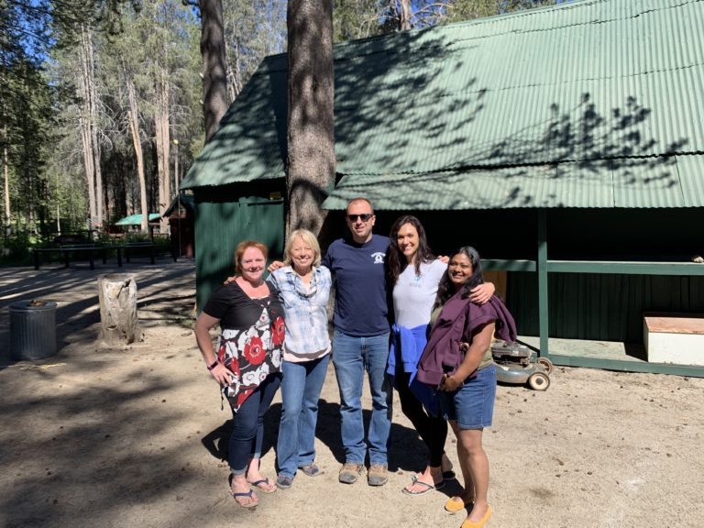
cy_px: 264
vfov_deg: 53.1
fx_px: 529
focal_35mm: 26
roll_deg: +0.8
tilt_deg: -2.2
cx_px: 352
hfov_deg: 67.3
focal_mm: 4.25
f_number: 1.8
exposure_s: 1/1350
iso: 25
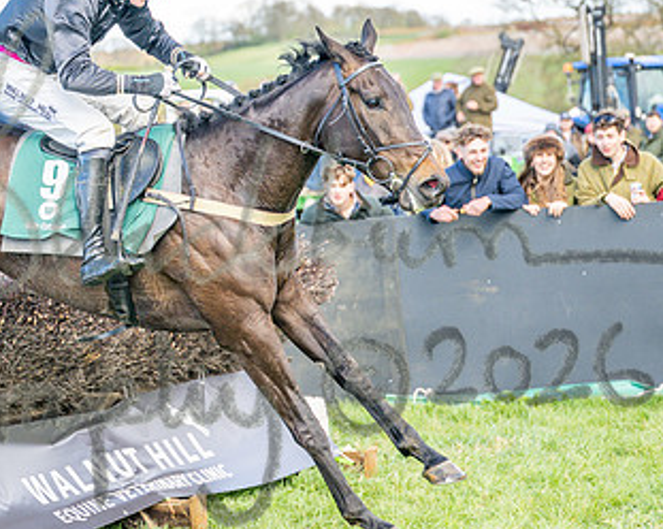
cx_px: 178
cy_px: 160
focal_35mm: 143
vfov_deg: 10.8
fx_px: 2802
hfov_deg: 13.5
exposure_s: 1/1600
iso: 400
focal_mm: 70
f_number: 2.8
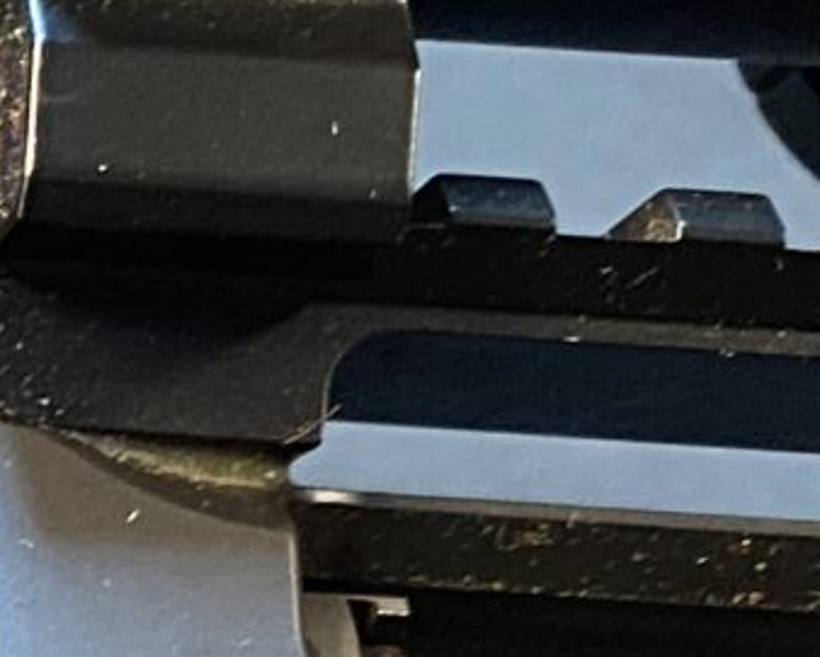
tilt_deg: -4.5
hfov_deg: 8.9
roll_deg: +1.0
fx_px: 4664
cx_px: -1303
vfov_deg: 7.4
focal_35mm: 192
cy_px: 1731
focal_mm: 4.25
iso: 250
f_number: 1.8
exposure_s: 1/60
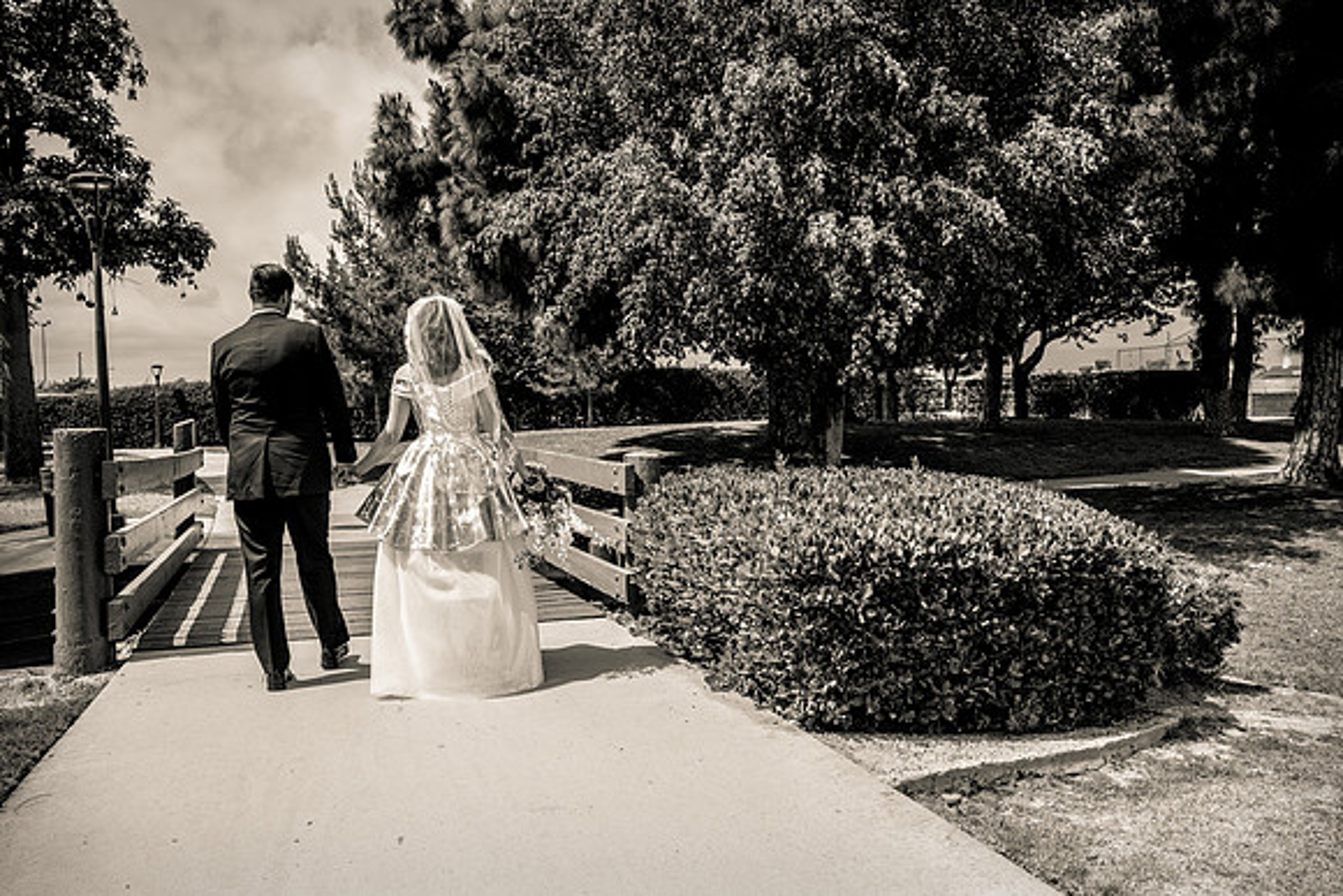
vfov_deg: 53.2
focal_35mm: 24
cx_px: 672
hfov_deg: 73.7
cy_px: 448
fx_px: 896
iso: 800
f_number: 5.6
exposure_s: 1/8000
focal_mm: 24
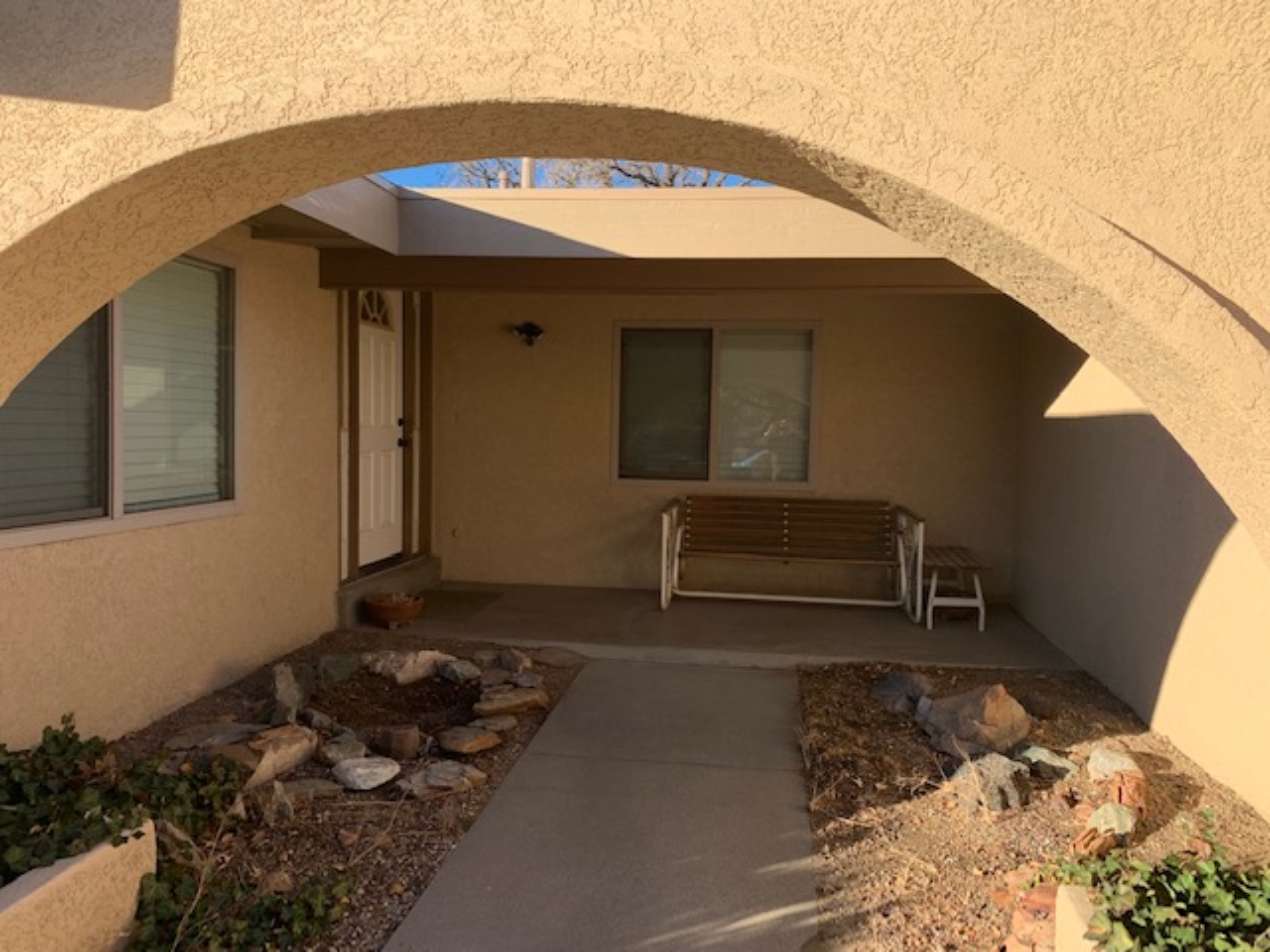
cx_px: 635
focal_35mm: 26
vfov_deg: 53.1
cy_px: 476
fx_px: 954
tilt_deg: -0.5
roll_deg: -0.9
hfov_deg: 67.3
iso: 25
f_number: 1.8
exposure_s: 1/822
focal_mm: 4.25
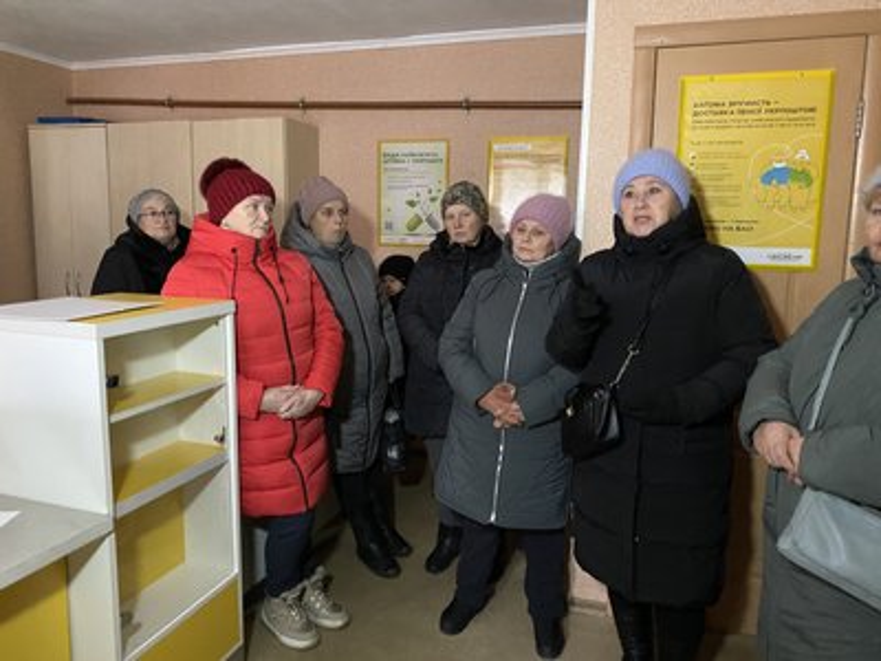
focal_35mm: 26
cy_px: 330
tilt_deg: -8.2
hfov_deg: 67.3
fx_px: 662
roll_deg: -0.6
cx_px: 440
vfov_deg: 53.1
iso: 1000
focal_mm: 4.25
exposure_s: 1/29
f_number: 1.8
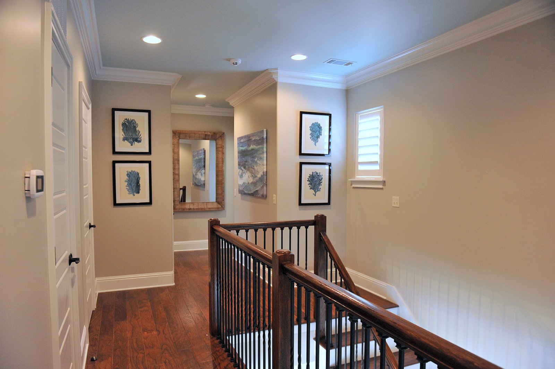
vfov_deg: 53.1
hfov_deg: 73.8
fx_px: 370
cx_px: 278
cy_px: 184
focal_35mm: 24
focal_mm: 24
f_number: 4
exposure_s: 1/60
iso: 1600
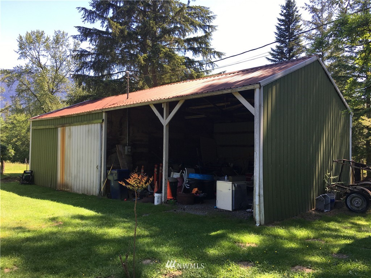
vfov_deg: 48.2
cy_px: 139
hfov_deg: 61.7
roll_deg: -0.7
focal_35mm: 29
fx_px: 311
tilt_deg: +2.0
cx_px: 186
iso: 25
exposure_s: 1/327
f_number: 2.2
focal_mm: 4.15
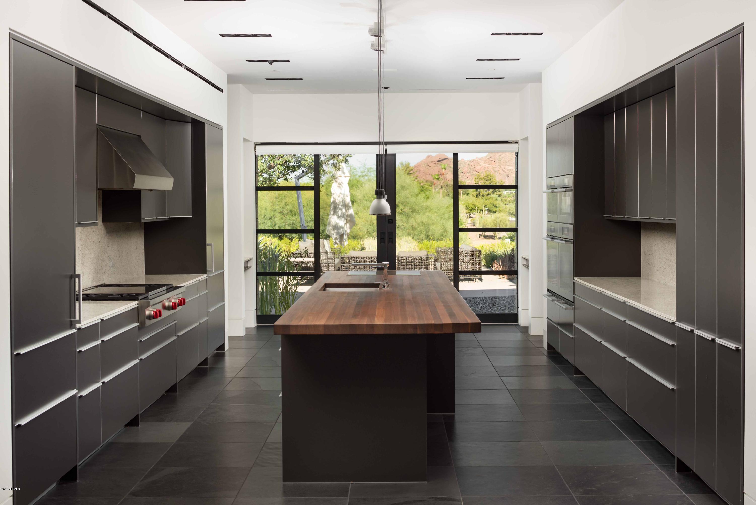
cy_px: 252
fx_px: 945
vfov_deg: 29.9
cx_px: 378
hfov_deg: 43.6
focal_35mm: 45
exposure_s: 1/160
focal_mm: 45
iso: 320
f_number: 8
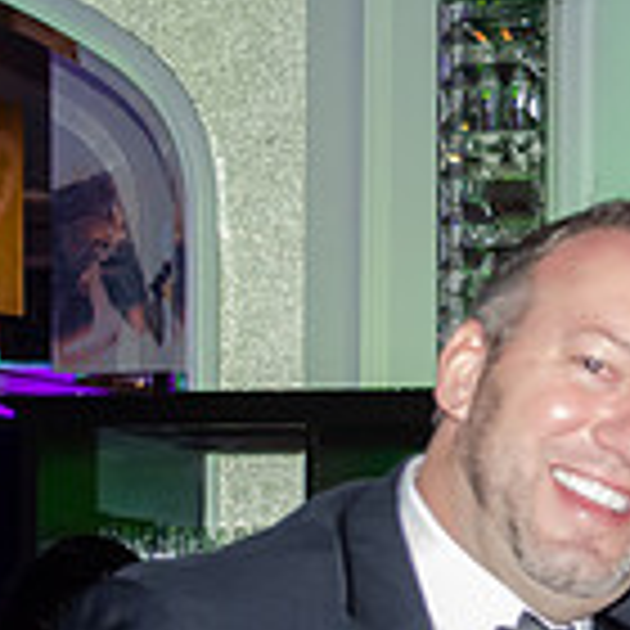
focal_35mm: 200
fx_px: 4118
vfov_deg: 8.6
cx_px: 1233
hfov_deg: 8.3
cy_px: 850
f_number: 5
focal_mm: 38
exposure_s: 1/60
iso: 3200
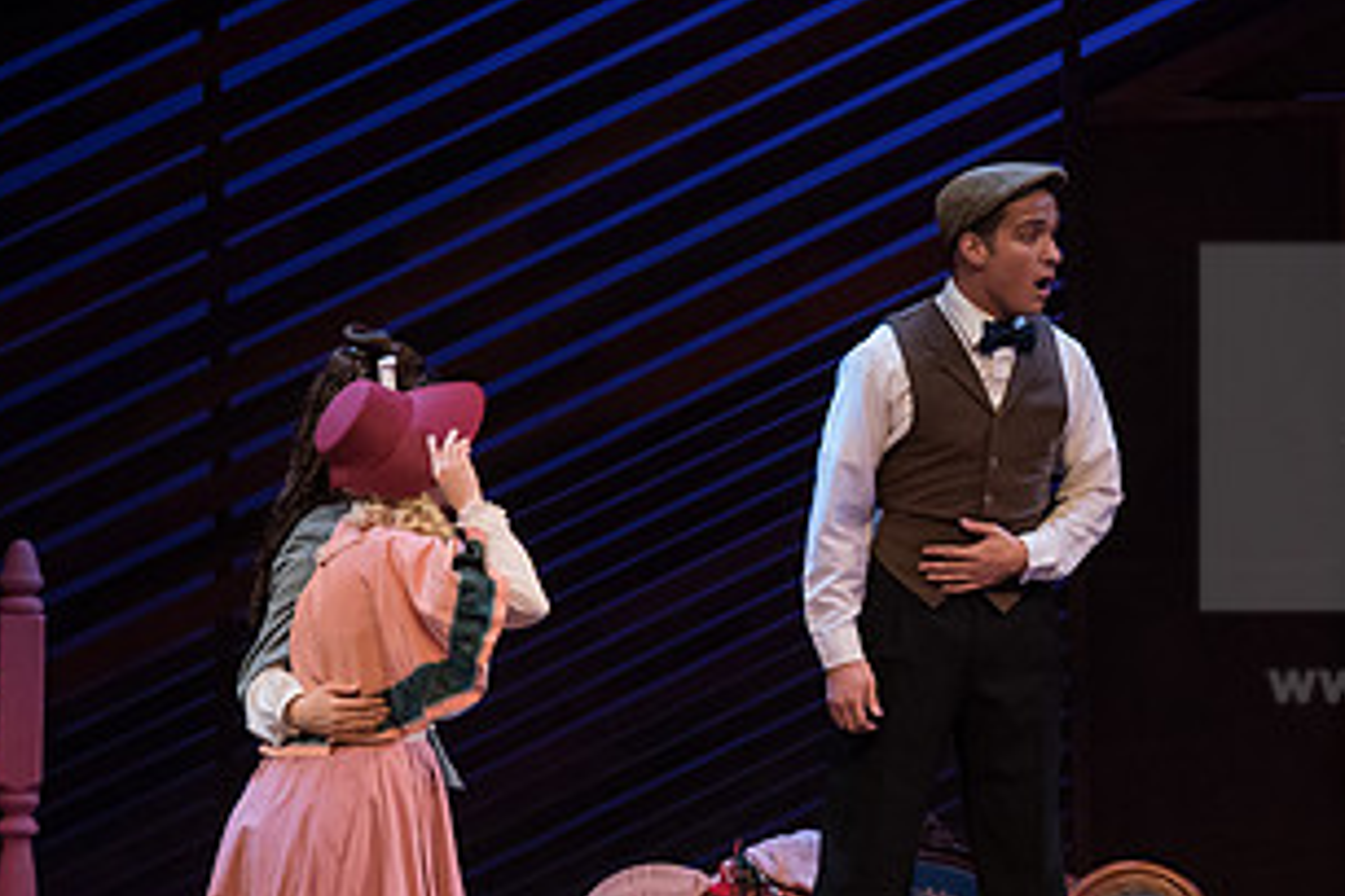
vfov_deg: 4.4
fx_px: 11693
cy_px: 775
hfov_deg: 6.6
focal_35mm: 313
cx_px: 1068
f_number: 3.5
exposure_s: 1/320
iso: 3200
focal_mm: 165
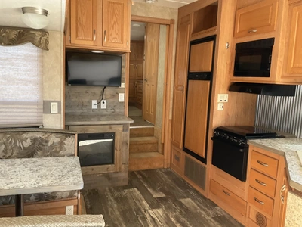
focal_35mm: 29
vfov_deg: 48.2
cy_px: 114
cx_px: 151
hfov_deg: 61.7
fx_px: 253
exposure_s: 1/60
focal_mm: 3
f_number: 1.8
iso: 100
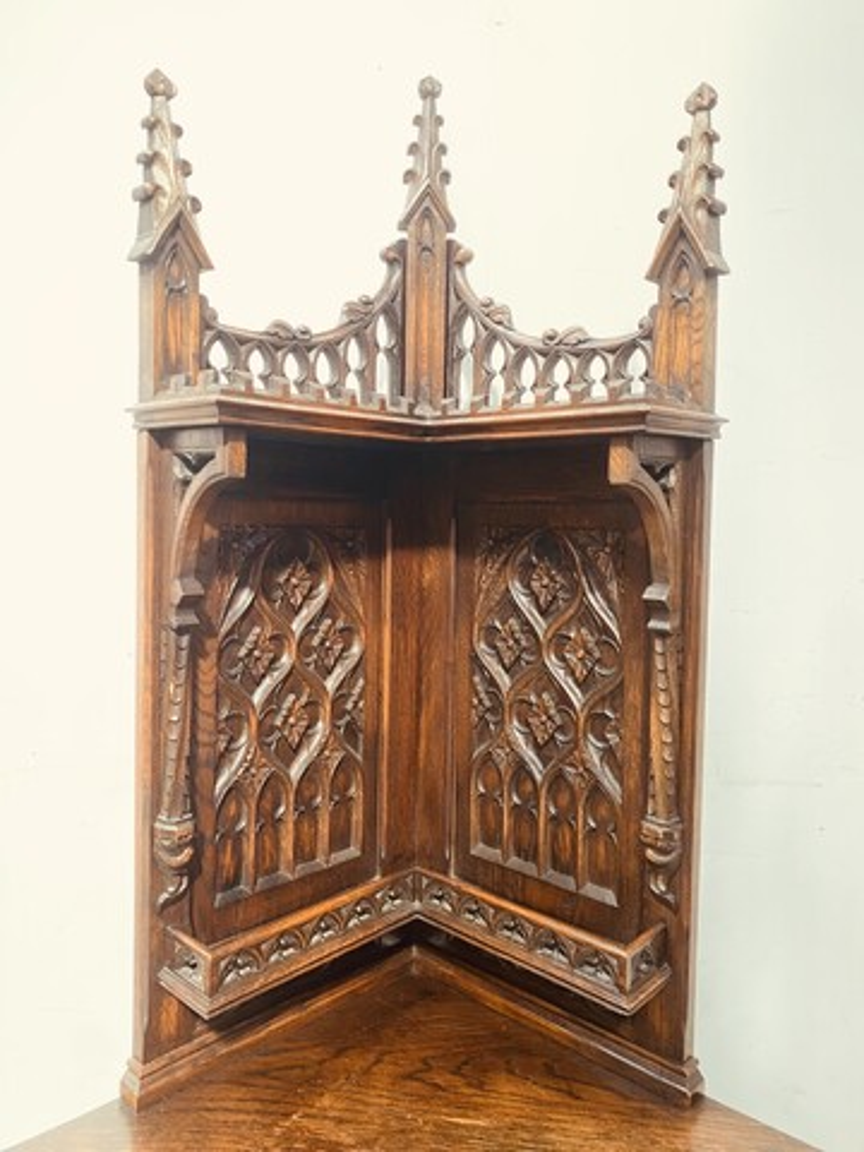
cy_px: 576
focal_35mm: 26
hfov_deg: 53.1
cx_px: 432
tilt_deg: -1.1
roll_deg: -0.7
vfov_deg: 67.3
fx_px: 865
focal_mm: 4.25
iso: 640
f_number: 1.8
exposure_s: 1/36
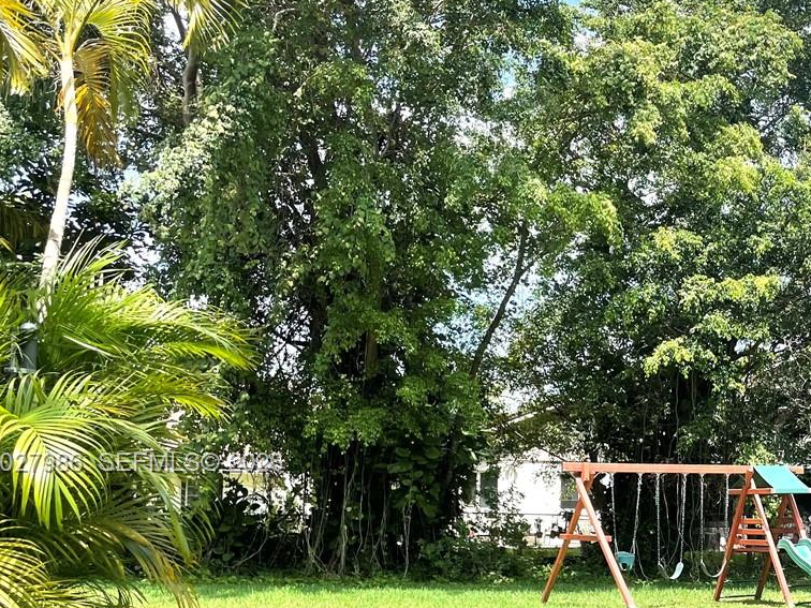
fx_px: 1289
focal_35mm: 55
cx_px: 808
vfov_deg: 26.2
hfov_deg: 32.2
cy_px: 464
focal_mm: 4.2
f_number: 1.6
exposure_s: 1/1366
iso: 32
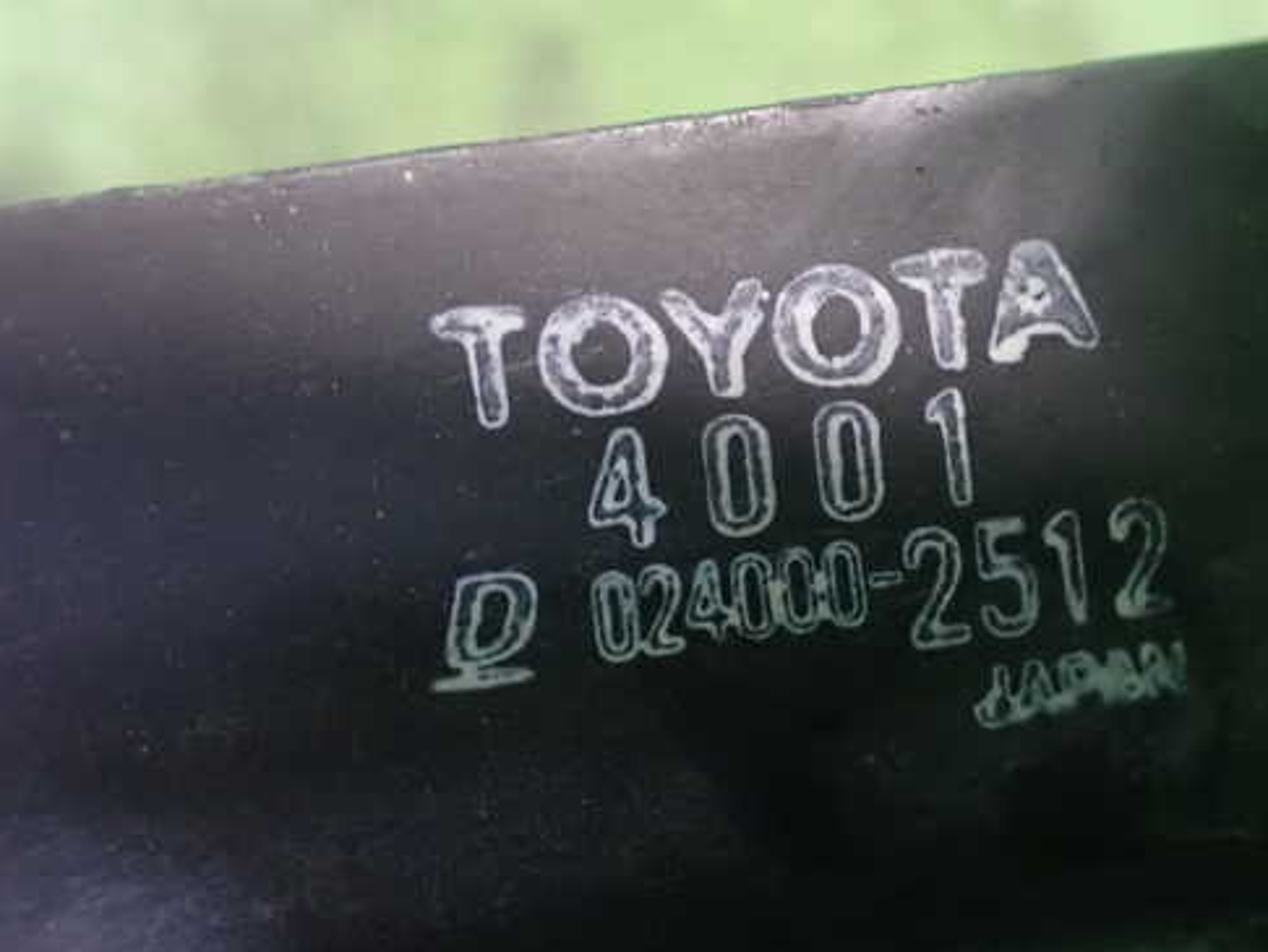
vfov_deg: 38.7
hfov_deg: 50.0
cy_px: 503
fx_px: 1356
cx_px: 717
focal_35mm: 37
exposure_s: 1/25
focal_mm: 5.4
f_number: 2.3
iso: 1600
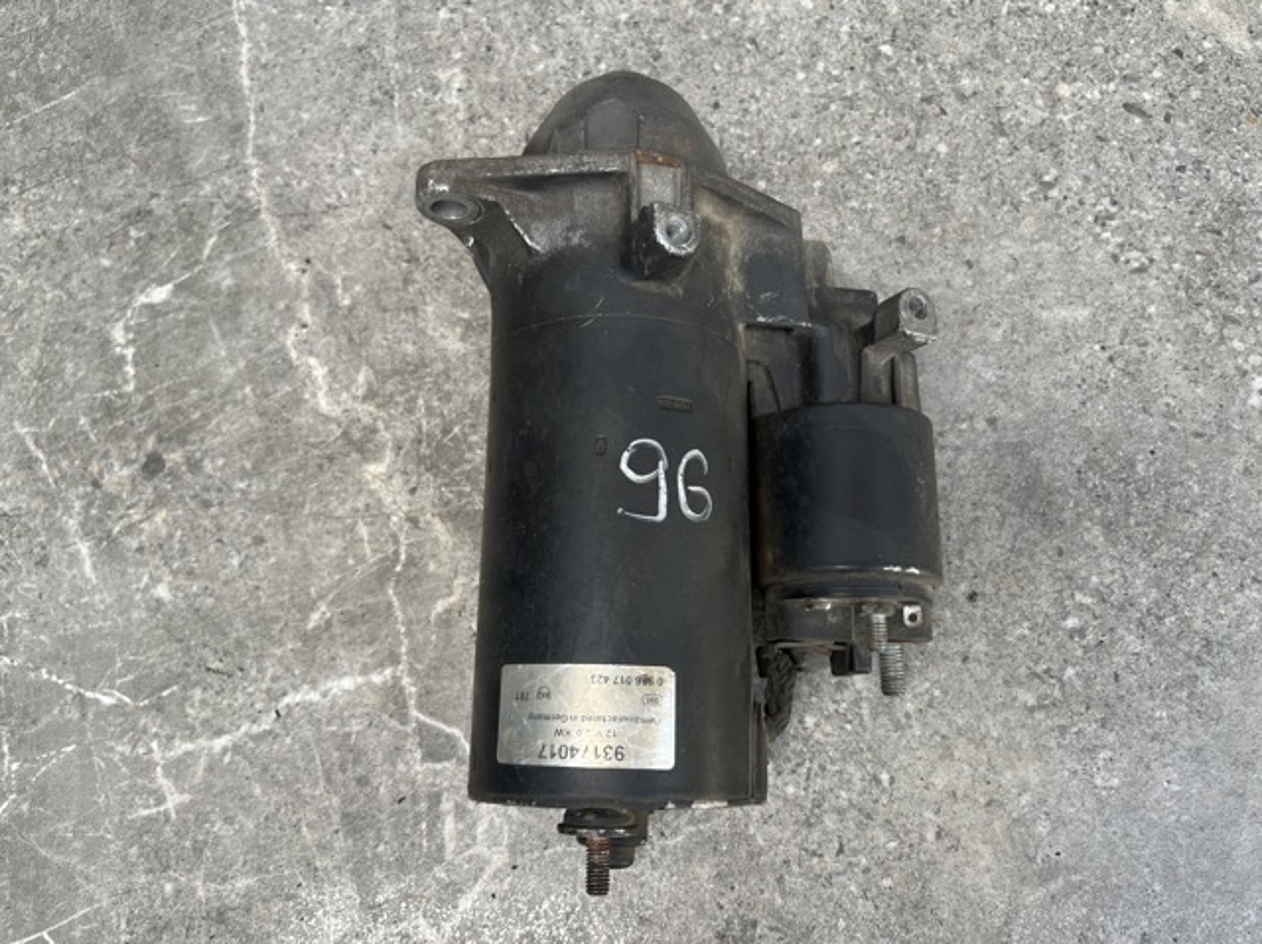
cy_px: 472
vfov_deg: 53.0
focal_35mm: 26
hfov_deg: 67.3
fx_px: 947
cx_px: 631
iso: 40
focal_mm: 5.1
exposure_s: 1/185
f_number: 1.6
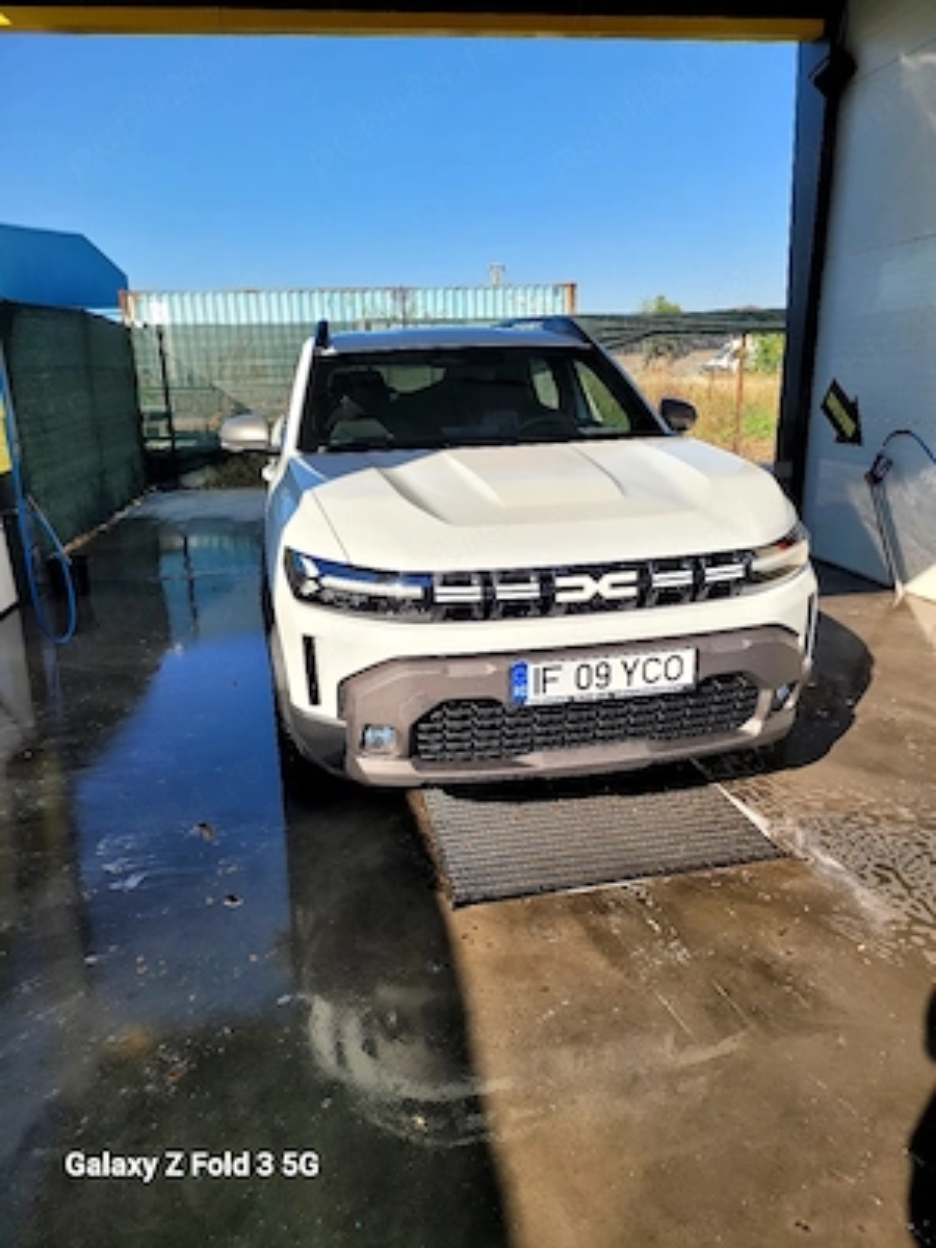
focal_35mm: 26
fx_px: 937
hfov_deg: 53.1
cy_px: 624
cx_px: 468
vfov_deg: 67.3
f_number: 1.8
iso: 40
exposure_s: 1/2000
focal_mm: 5
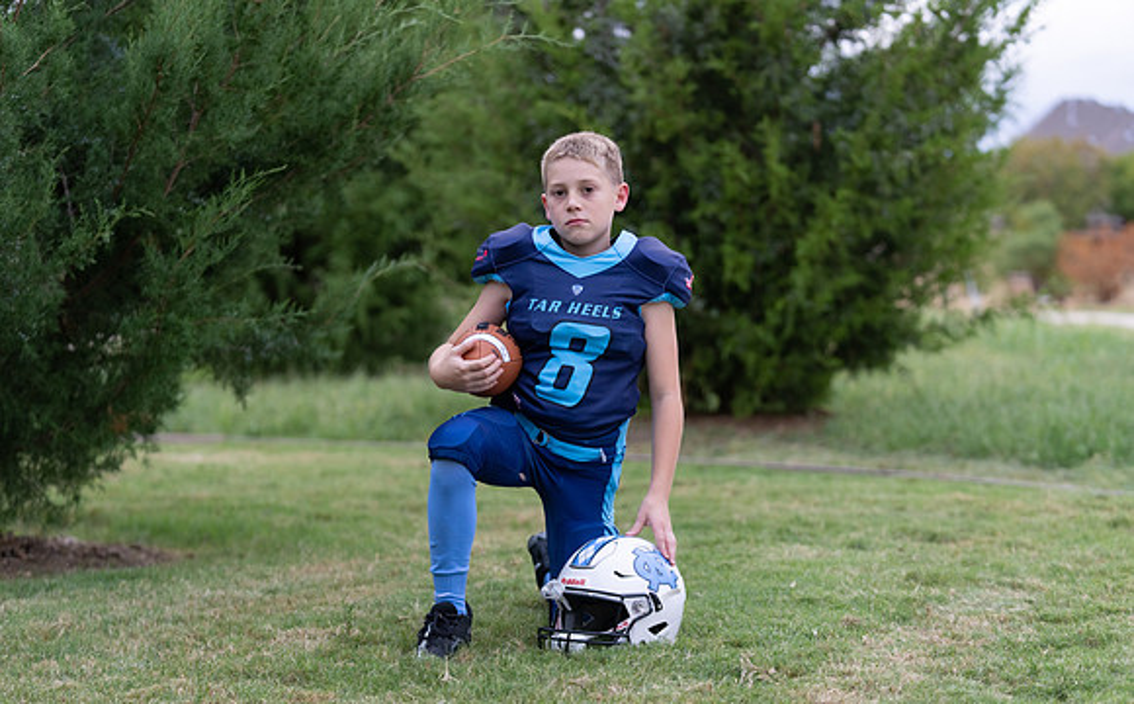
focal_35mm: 92
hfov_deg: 22.7
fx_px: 2823
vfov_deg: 14.2
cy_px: 375
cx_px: 563
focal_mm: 88
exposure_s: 1/320
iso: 640
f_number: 2.8
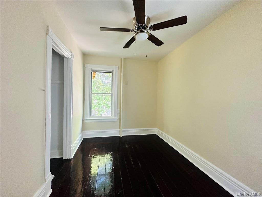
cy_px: 98
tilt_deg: -1.3
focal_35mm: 14
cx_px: 131
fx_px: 106
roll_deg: -1.5
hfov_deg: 102.1
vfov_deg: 85.7
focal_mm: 2.22
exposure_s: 1/60
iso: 320
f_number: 2.2
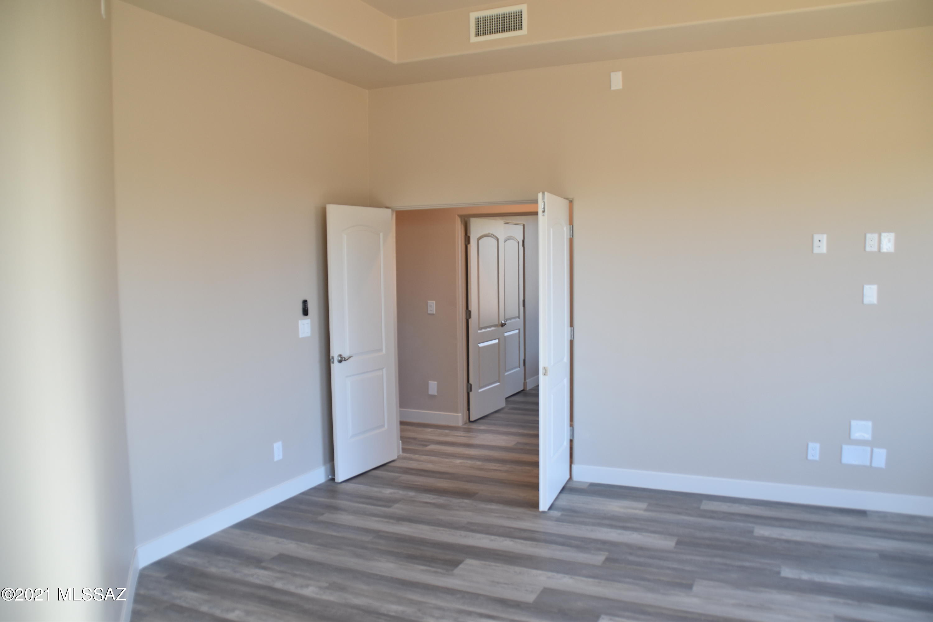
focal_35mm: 27
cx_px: 466
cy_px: 311
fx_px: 700
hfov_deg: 67.4
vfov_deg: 47.9
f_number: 5
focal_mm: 18
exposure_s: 1/100
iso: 400
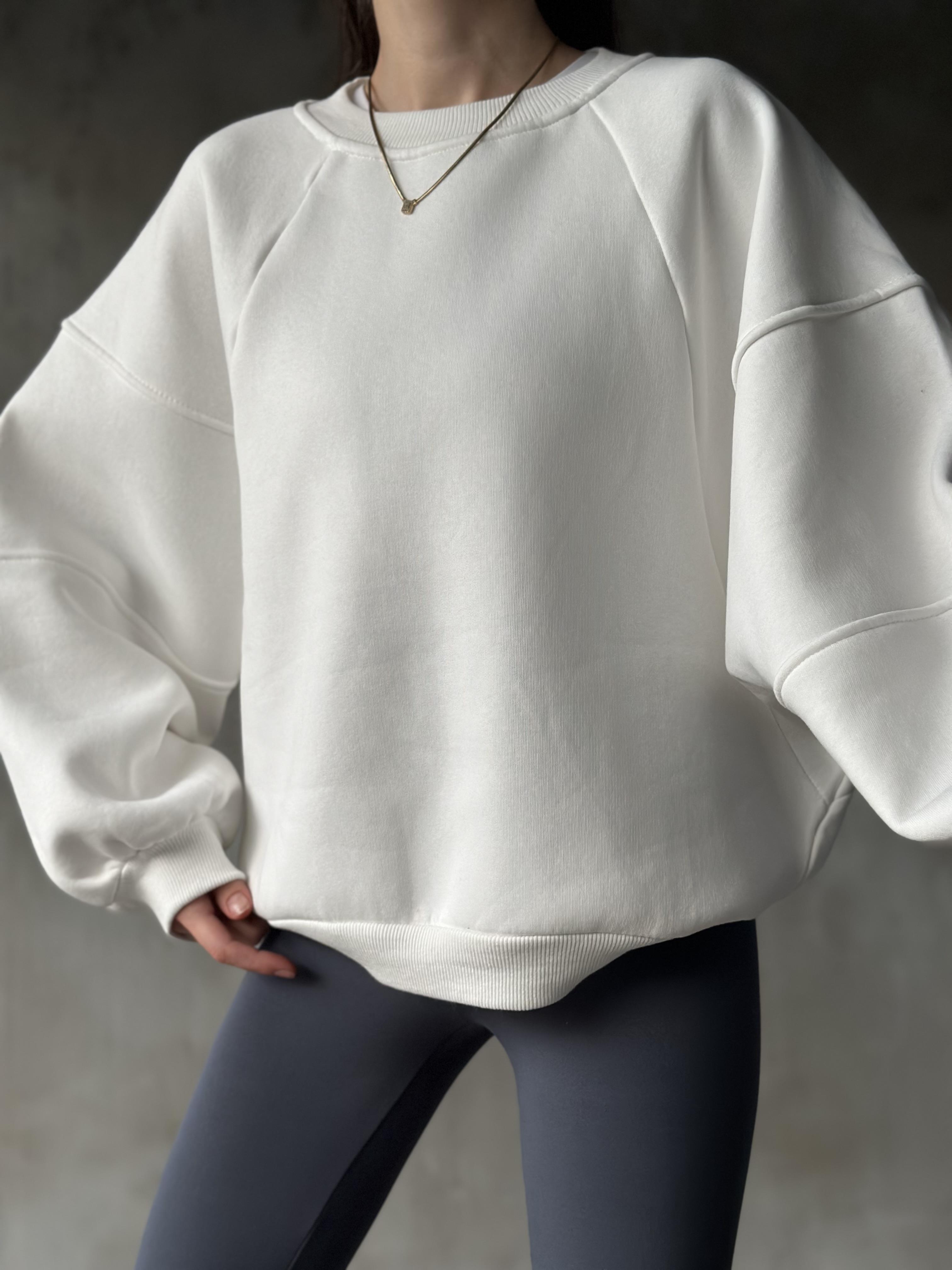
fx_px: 1760
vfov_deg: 39.7
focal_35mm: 48
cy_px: 635
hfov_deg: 30.3
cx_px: 476
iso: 125
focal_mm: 6.86
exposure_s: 1/96
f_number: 1.78
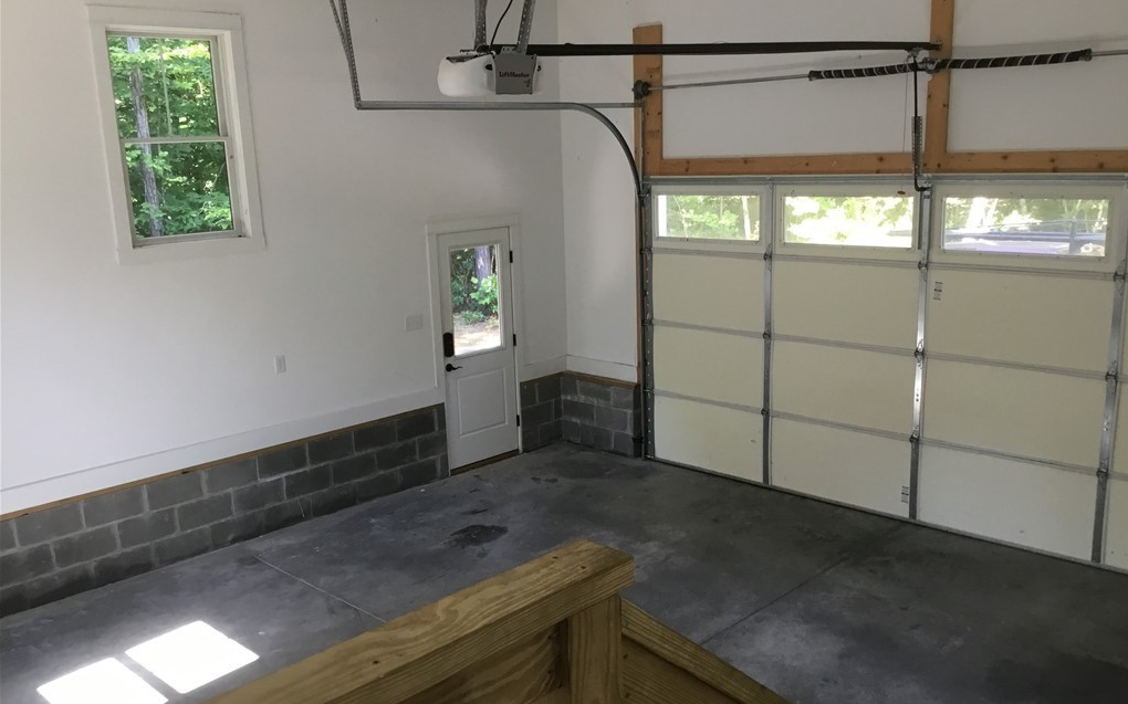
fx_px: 1014
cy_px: 379
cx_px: 565
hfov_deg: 58.2
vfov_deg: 38.3
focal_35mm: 33
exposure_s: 1/30
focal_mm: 3.3
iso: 32
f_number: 2.4
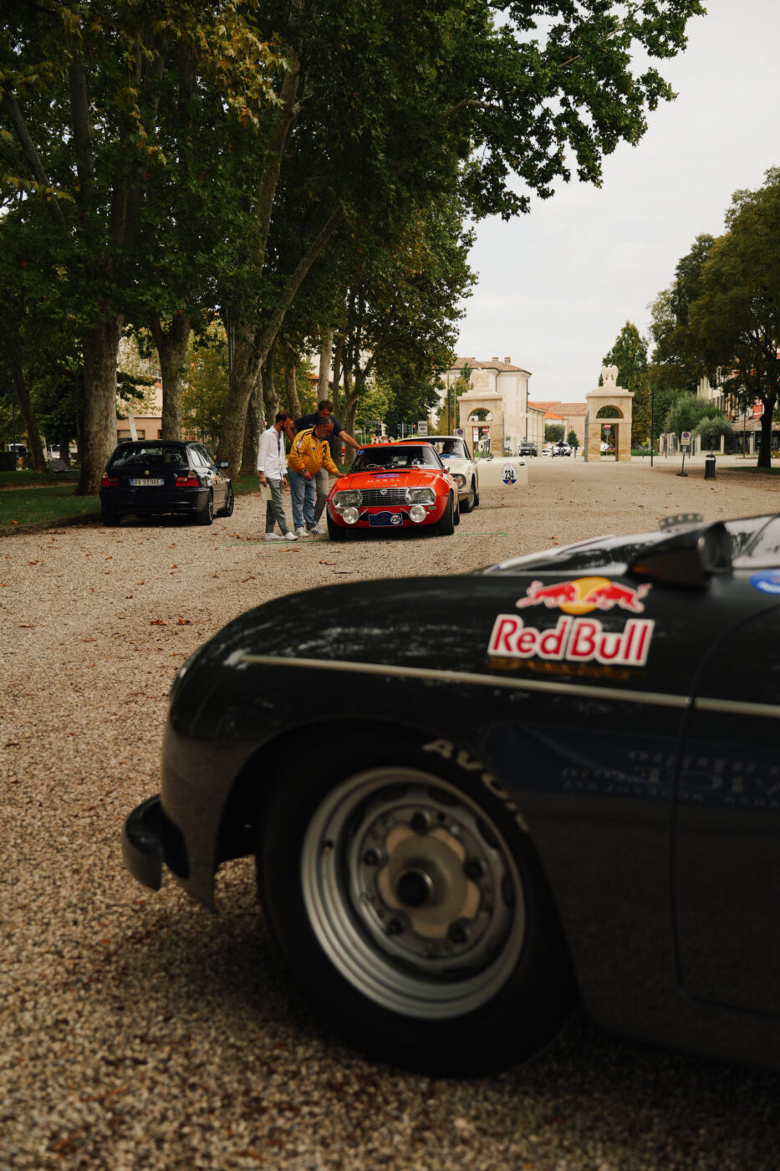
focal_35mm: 37
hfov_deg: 35.9
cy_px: 586
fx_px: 1203
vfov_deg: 51.9
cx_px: 390
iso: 100
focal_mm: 37
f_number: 4
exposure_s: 1/200
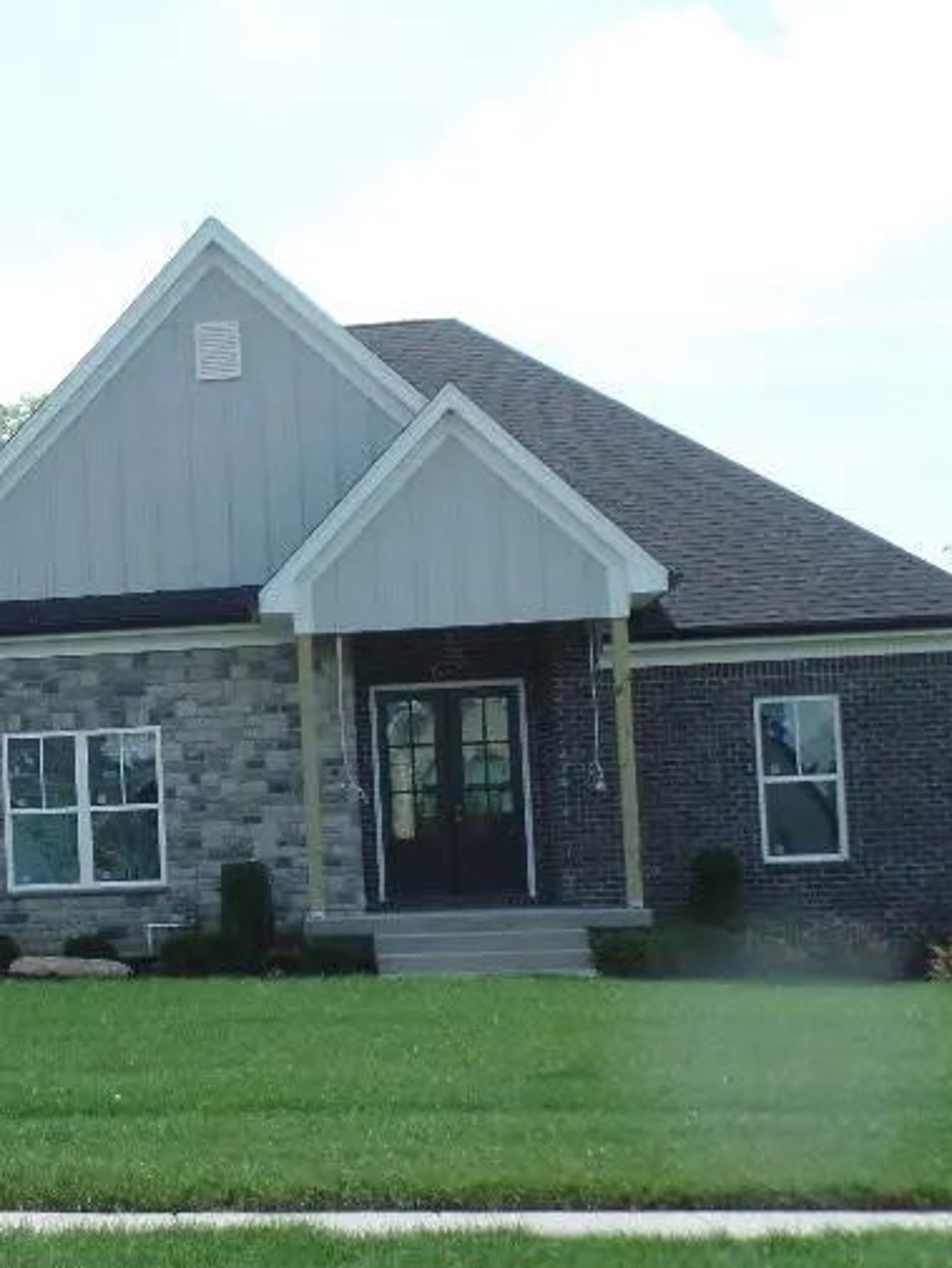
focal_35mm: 71
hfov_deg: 19.5
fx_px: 2602
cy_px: 703
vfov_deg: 27.4
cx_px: -201
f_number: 3.4
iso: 80
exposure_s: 1/500
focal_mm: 6.2
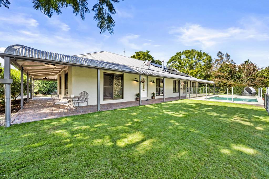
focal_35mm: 14
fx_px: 105
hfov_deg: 104.2
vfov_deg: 81.2
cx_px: 134
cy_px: 90
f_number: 11
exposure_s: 1/60
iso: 320
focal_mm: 14
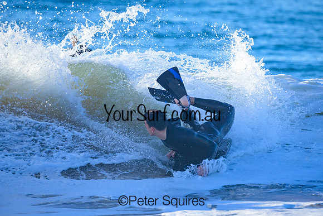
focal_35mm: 1096
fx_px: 9837
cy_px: 115
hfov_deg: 1.9
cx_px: 177
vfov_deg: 1.3
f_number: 6.3
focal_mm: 800
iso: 1000
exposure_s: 1/2000
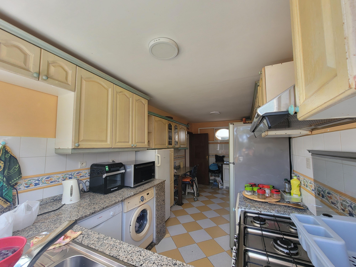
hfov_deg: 106.2
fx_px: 134
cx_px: 178
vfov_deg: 89.9
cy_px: 134
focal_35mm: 13
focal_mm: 2.2
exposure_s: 1/60
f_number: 2.2
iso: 50
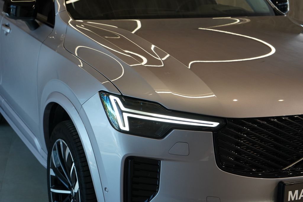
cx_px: 152
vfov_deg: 19.5
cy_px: 101
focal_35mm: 70
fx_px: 589
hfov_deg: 28.8
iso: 1600
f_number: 5.6
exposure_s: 1/160
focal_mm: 70
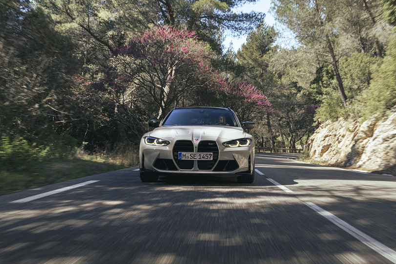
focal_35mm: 43
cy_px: 90
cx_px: 231
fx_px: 473
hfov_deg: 45.3
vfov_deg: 31.0
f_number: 10
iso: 125
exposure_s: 1/30
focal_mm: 29
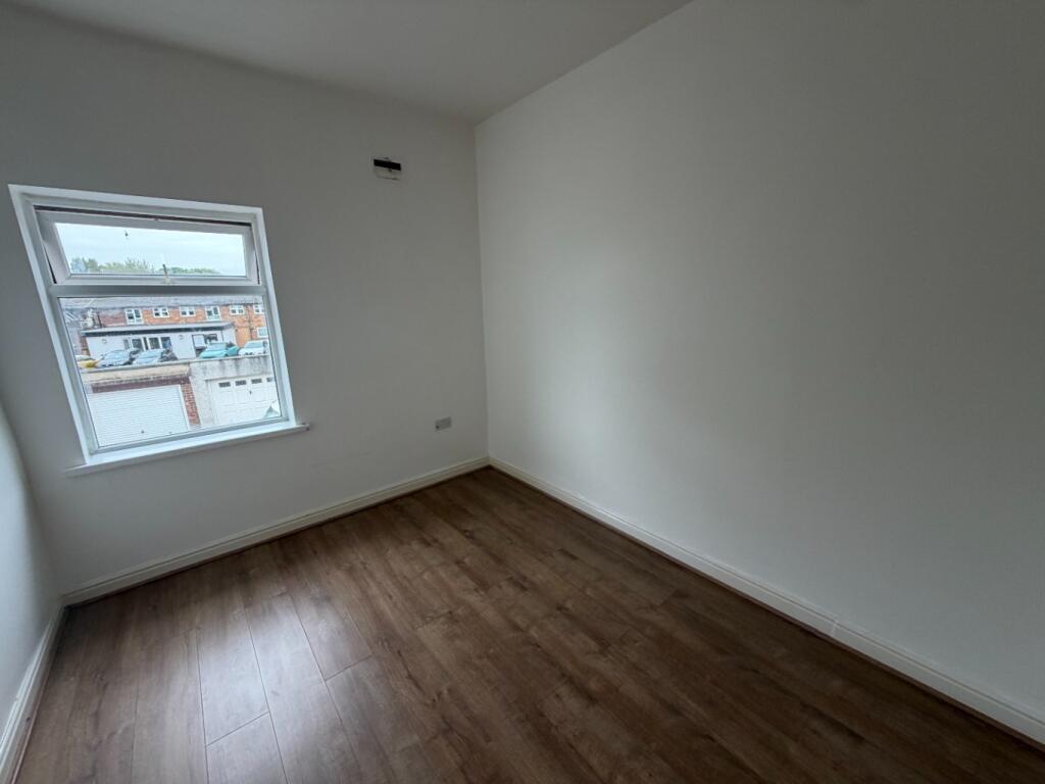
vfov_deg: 85.7
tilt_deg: -13.2
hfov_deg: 102.1
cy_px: 392
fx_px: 423
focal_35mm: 14
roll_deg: +2.4
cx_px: 522
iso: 160
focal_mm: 2.22
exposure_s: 1/121
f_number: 2.2
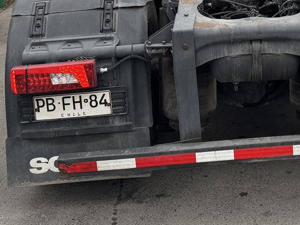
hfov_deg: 28.2
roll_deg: +1.5
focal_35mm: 67
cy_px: -45
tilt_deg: -4.4
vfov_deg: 20.5
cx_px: 251
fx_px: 581
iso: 80
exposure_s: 1/558
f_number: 1.78
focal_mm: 6.76
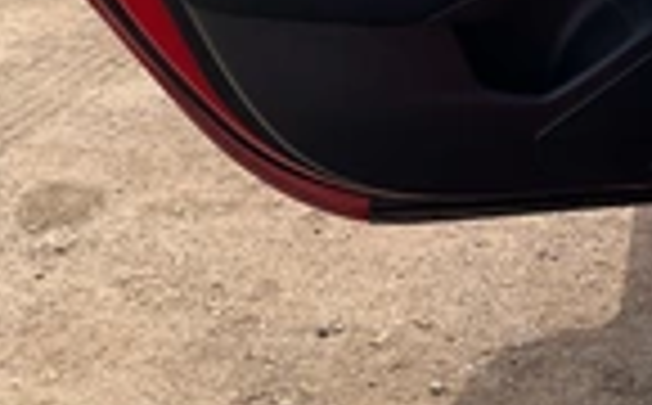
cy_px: -225
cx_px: 674
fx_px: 1507
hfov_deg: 23.3
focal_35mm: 85
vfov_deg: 14.2
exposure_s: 1/962
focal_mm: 3
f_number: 1.8
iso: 25
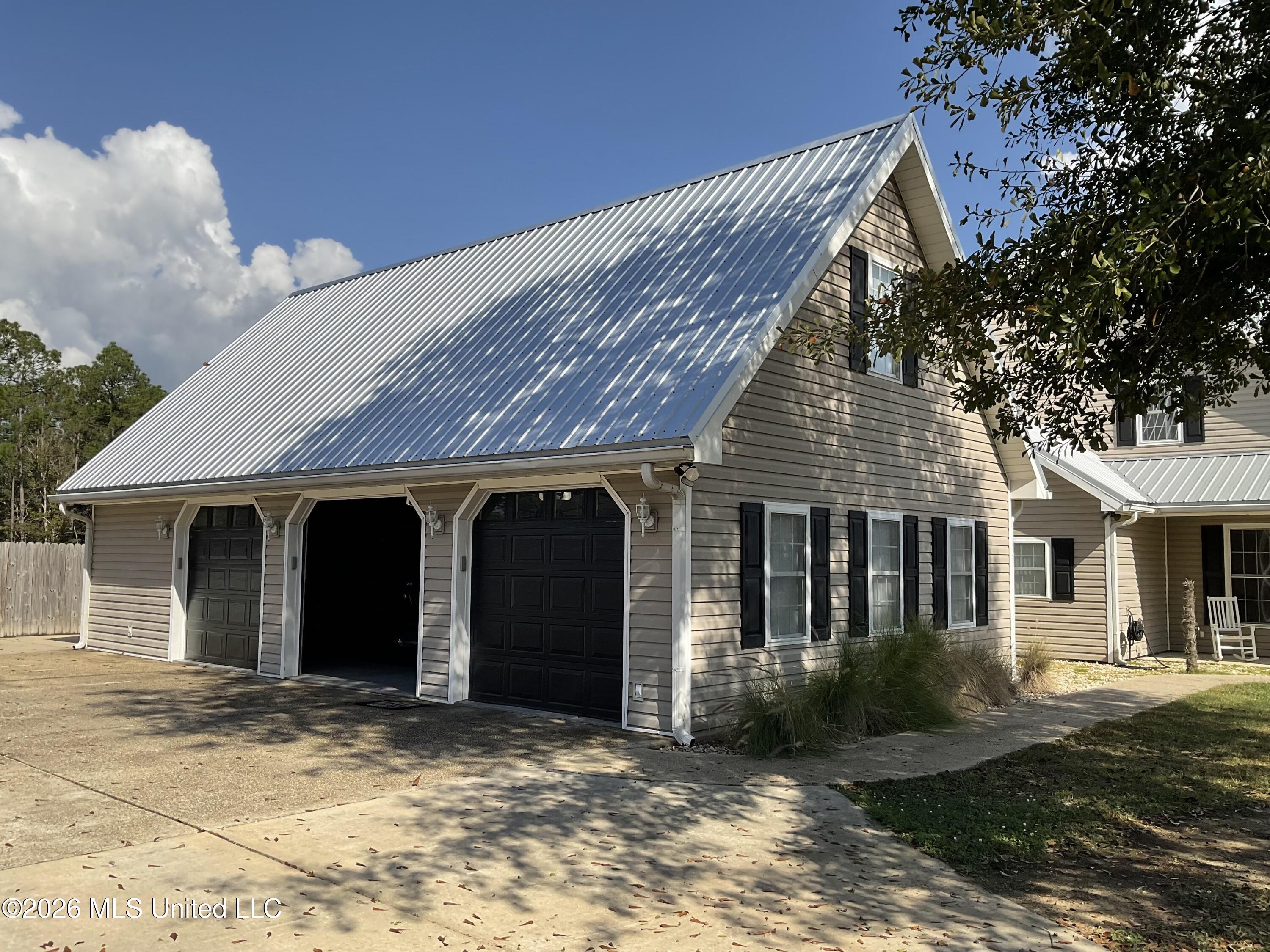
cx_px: 635
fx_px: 1064
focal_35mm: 29
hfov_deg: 61.7
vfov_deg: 48.2
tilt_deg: +4.7
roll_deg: -0.7
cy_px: 476
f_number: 1.8
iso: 16
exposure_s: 1/2320
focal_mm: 3
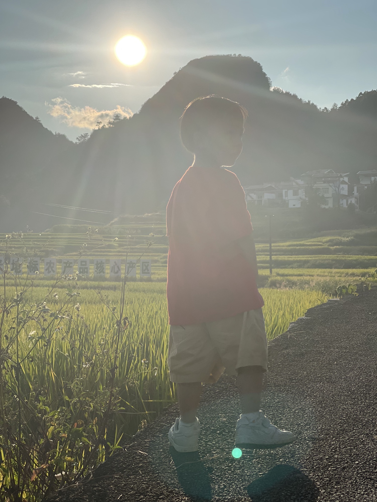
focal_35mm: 64
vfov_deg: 30.3
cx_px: 188
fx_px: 929
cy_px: 251
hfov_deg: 22.9
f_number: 2.2
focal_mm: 7.5
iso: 32
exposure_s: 1/5236
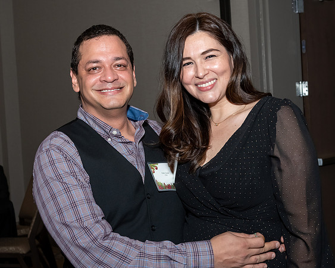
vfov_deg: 23.6
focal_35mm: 65
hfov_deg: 29.3
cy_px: 122
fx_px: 640
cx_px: 162
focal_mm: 32
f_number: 6.3
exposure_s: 1/250
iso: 500
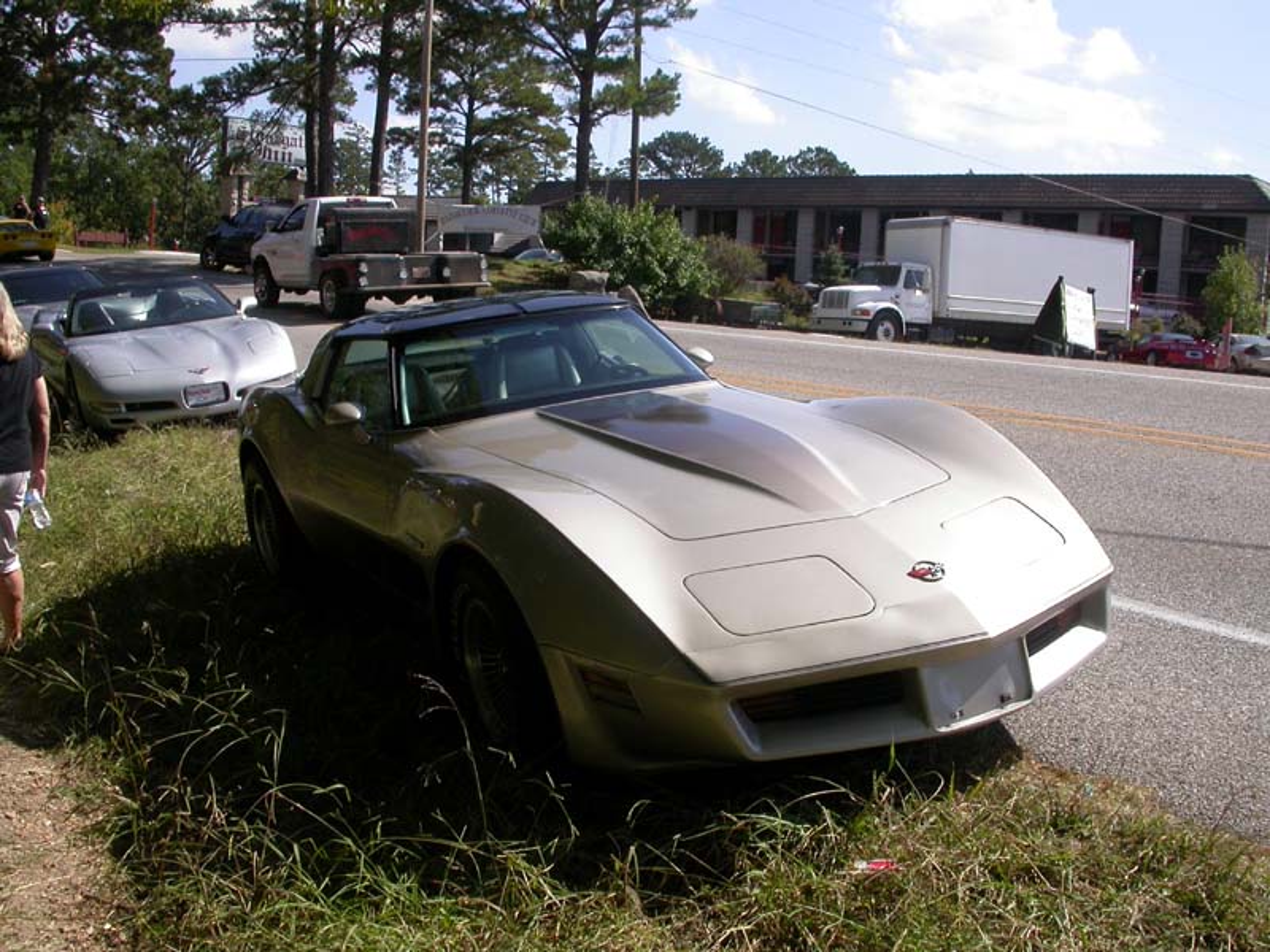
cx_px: 635
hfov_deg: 49.0
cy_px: 476
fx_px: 1394
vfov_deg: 37.7
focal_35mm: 38
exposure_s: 1/284
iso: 100
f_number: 7.5
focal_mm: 7.85
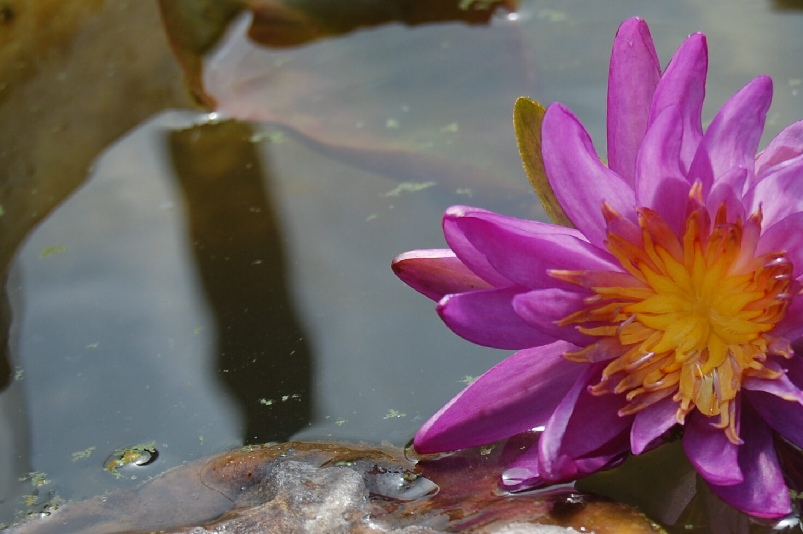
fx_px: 3206
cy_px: 339
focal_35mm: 144
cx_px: 660
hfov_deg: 14.2
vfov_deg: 9.5
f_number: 8
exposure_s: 1/250
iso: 200
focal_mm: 55
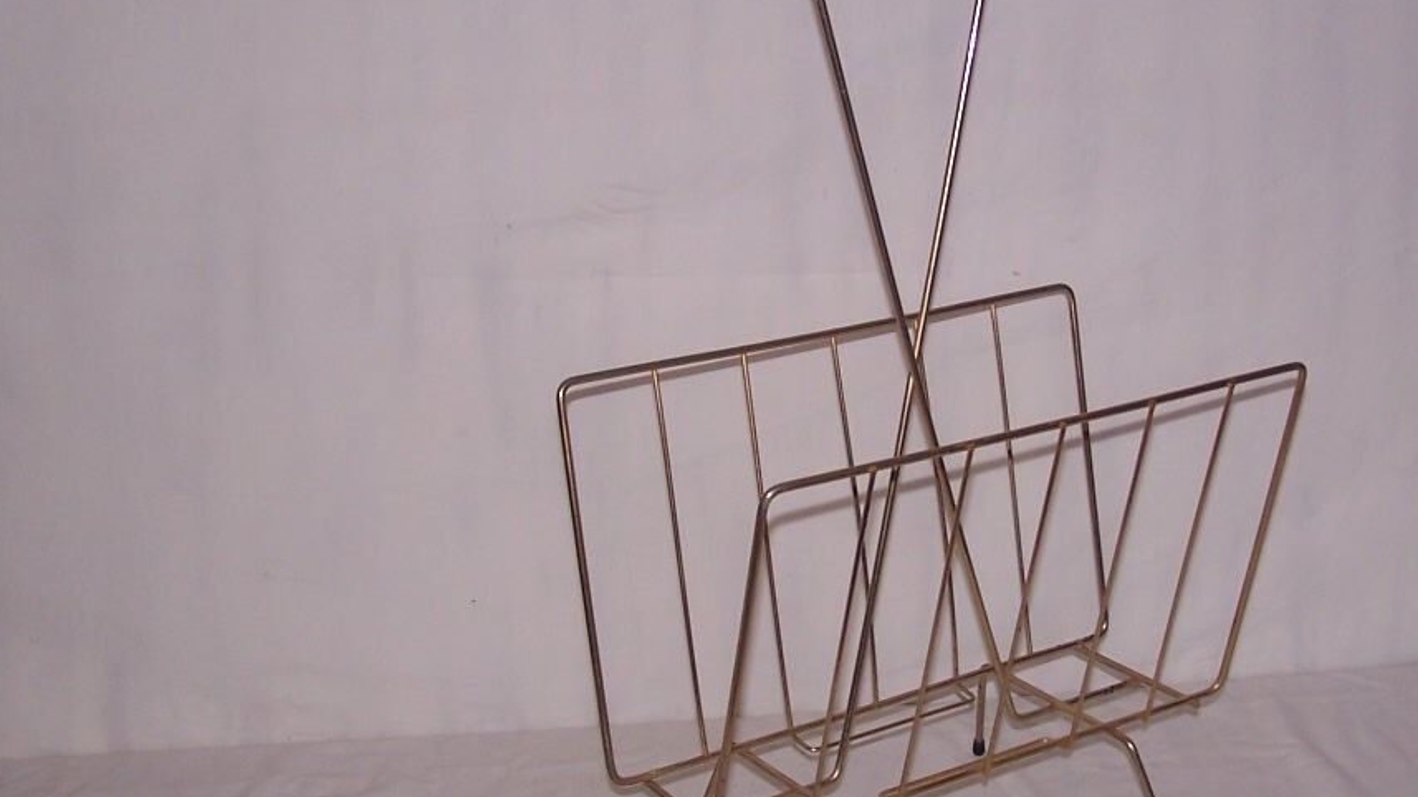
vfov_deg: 20.7
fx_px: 2181
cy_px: 336
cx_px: 915
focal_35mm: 58
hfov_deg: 35.8
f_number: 2.8
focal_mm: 6.3
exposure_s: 1/60
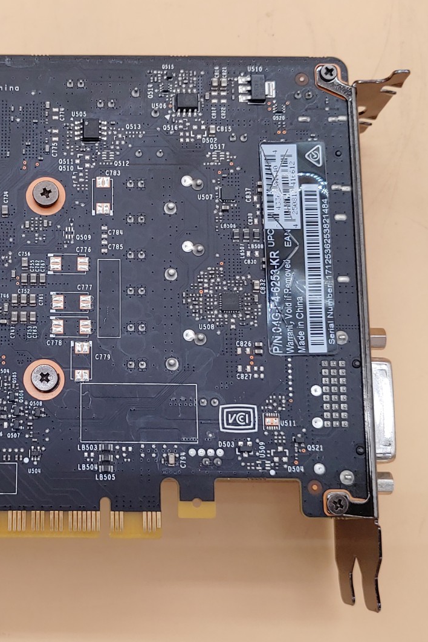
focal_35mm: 55
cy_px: 320
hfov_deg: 24.1
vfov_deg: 36.2
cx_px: 63
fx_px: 981
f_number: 1.8
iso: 50
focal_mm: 4.36
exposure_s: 1/120
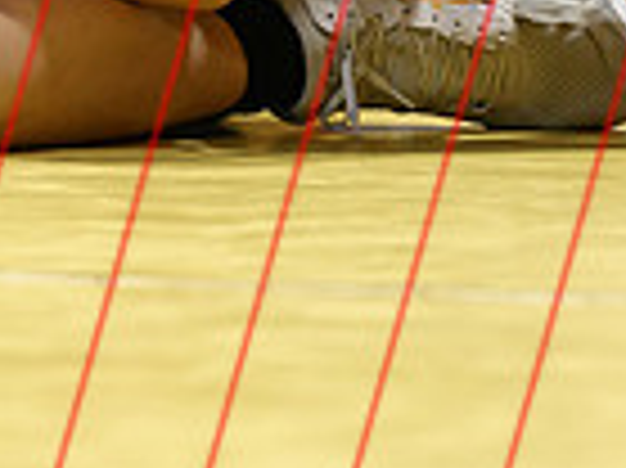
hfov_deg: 1.8
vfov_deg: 1.4
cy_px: -44
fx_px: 19586
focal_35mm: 1084
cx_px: -169
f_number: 2.8
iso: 2000
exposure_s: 1/800
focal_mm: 200
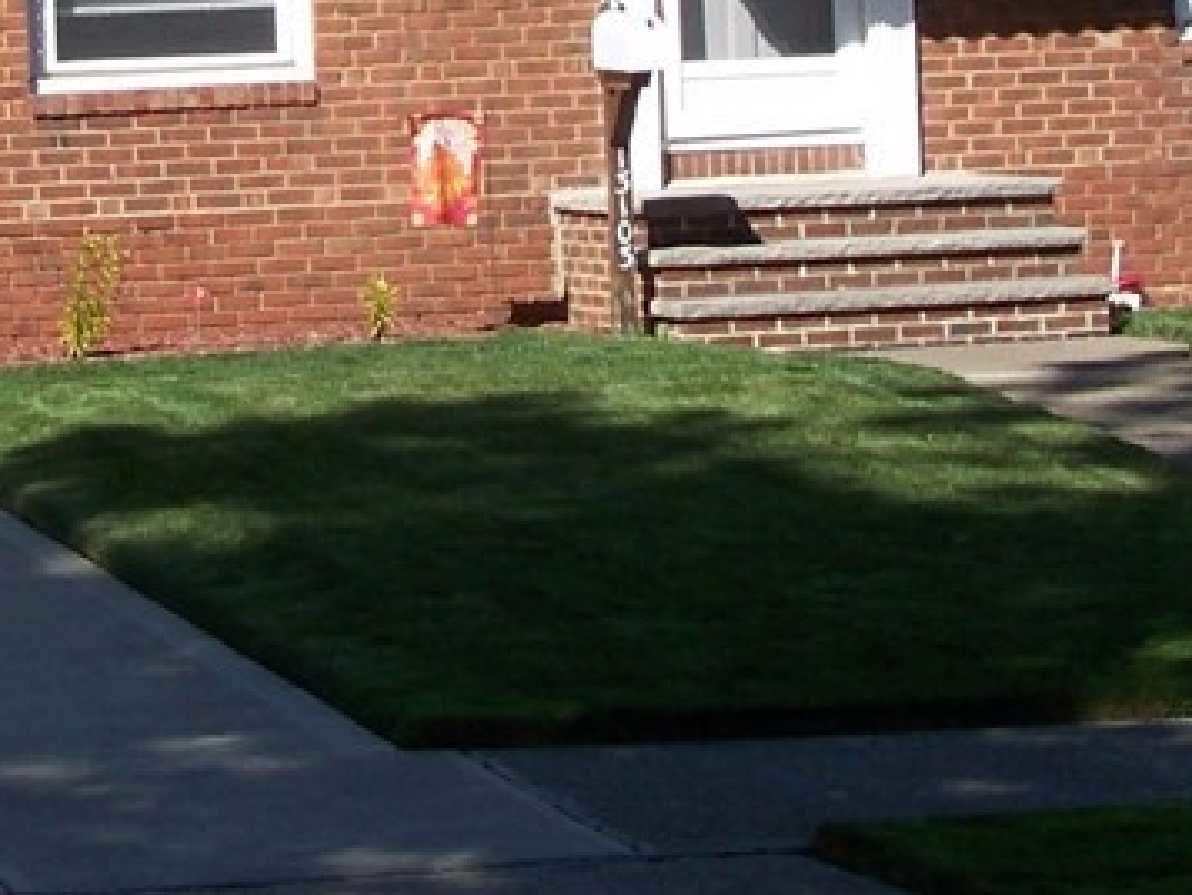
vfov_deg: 13.2
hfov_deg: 18.0
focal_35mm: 109
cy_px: -237
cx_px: 538
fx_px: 3755
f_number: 4
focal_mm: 6.3
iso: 64
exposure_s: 1/500
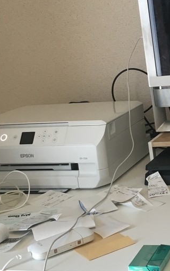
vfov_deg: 28.4
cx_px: 181
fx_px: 534
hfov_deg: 17.6
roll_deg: +5.3
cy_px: 95
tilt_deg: -8.2
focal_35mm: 72
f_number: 2.2
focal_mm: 4.15
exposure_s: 1/30
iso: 80
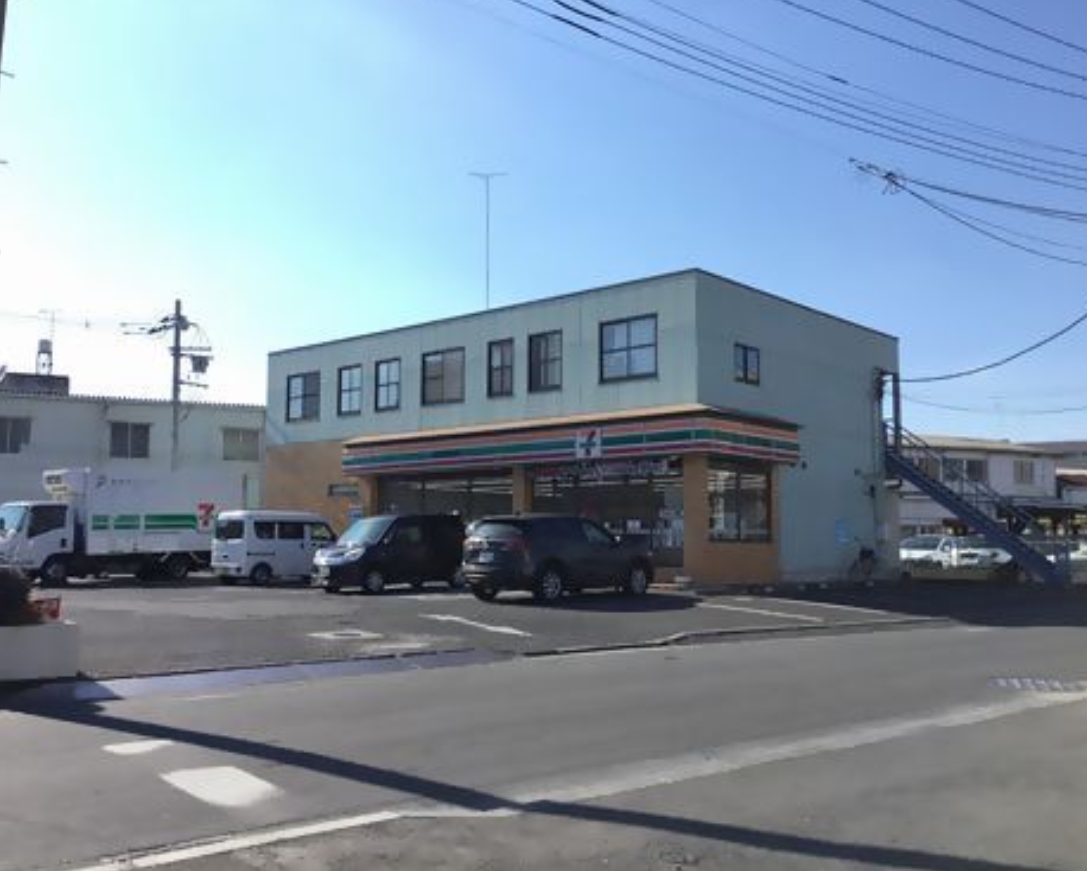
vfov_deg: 44.6
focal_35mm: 33
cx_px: 555
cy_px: 431
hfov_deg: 54.2
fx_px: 1062
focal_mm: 3.3
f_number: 2.4
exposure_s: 1/823
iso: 25
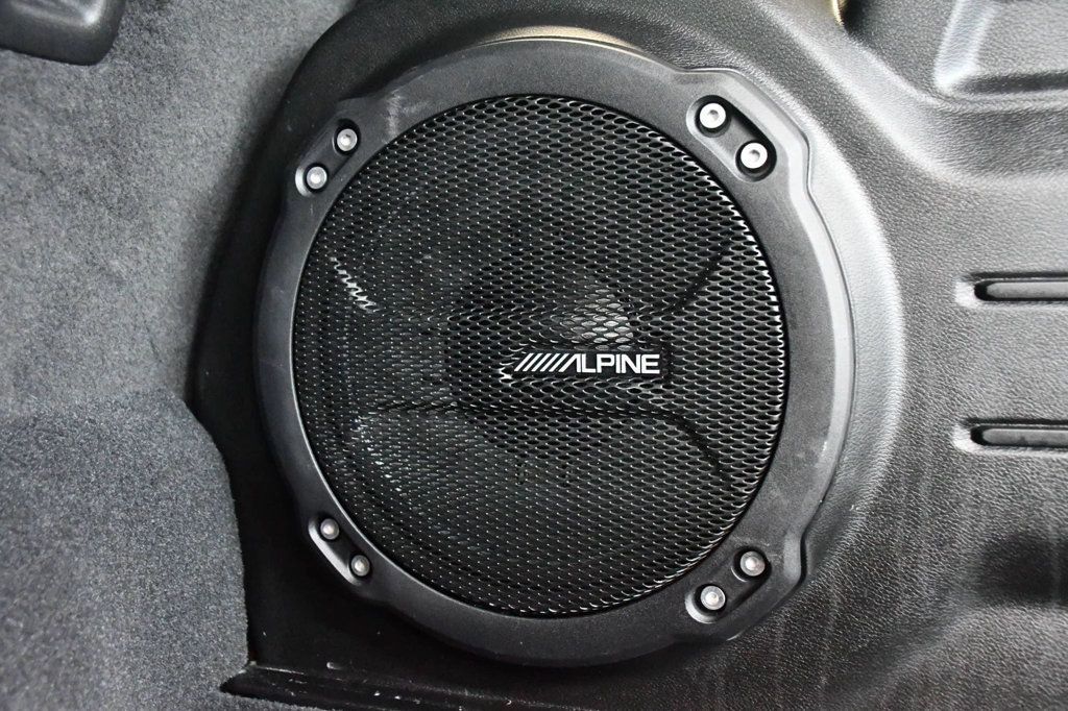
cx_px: 534
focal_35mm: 34
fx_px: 1008
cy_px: 356
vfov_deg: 38.9
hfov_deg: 55.8
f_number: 3.8
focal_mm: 23
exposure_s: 1/25
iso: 12800
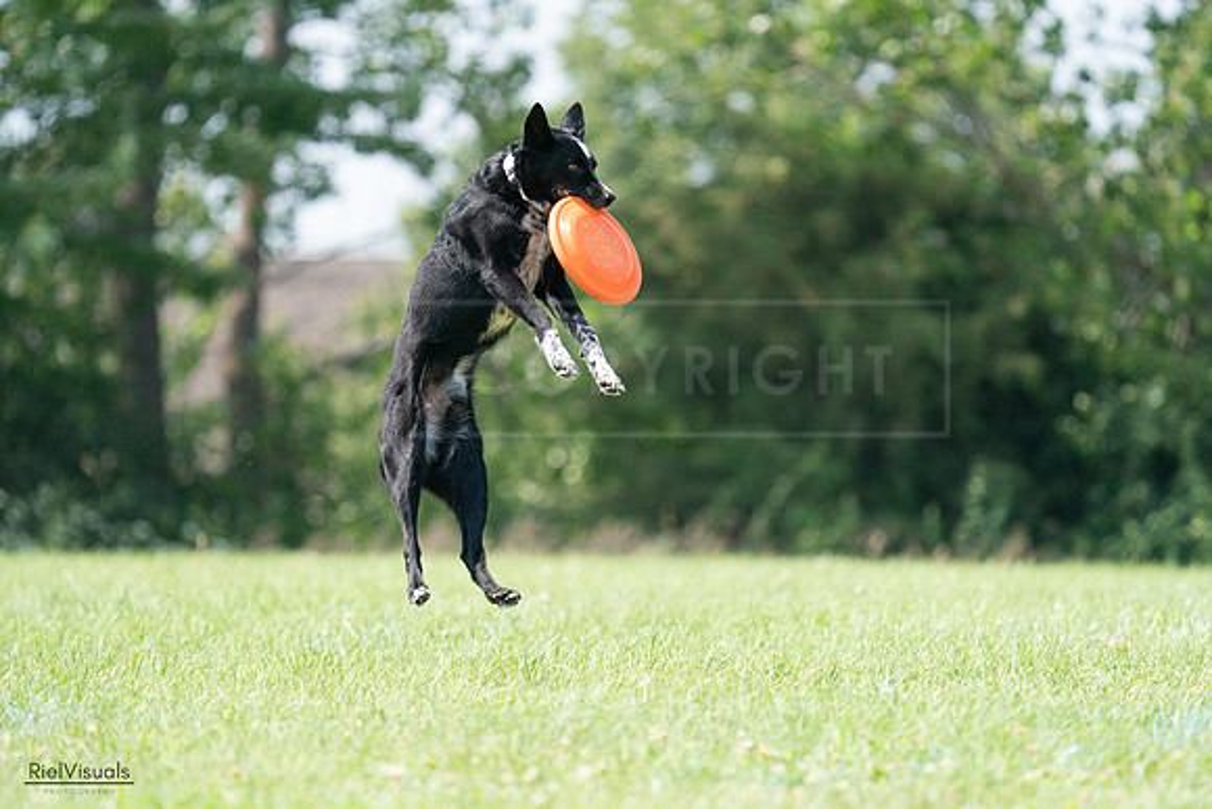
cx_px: 606
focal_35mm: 368
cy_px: 404
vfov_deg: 3.7
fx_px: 12392
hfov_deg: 5.6
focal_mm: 368
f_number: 6.3
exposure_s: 1/4000
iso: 2500
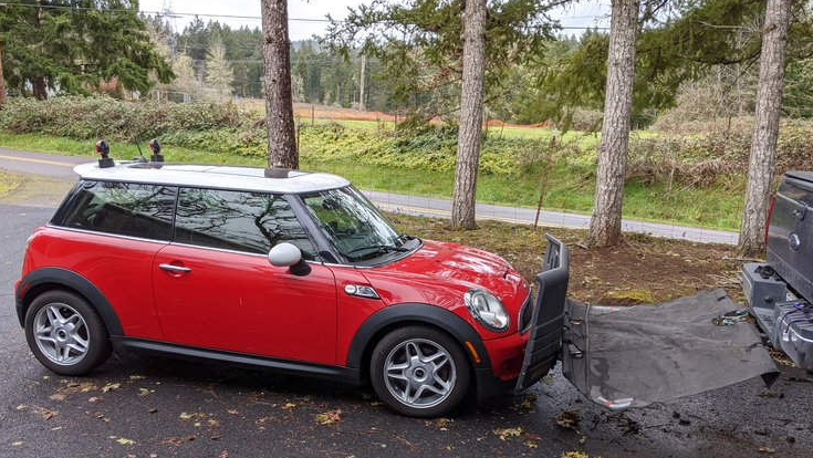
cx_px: 388
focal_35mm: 32
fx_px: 690
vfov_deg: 36.2
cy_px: 320
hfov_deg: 61.0
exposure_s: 1/451
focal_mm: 4.44
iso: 56
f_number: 1.8
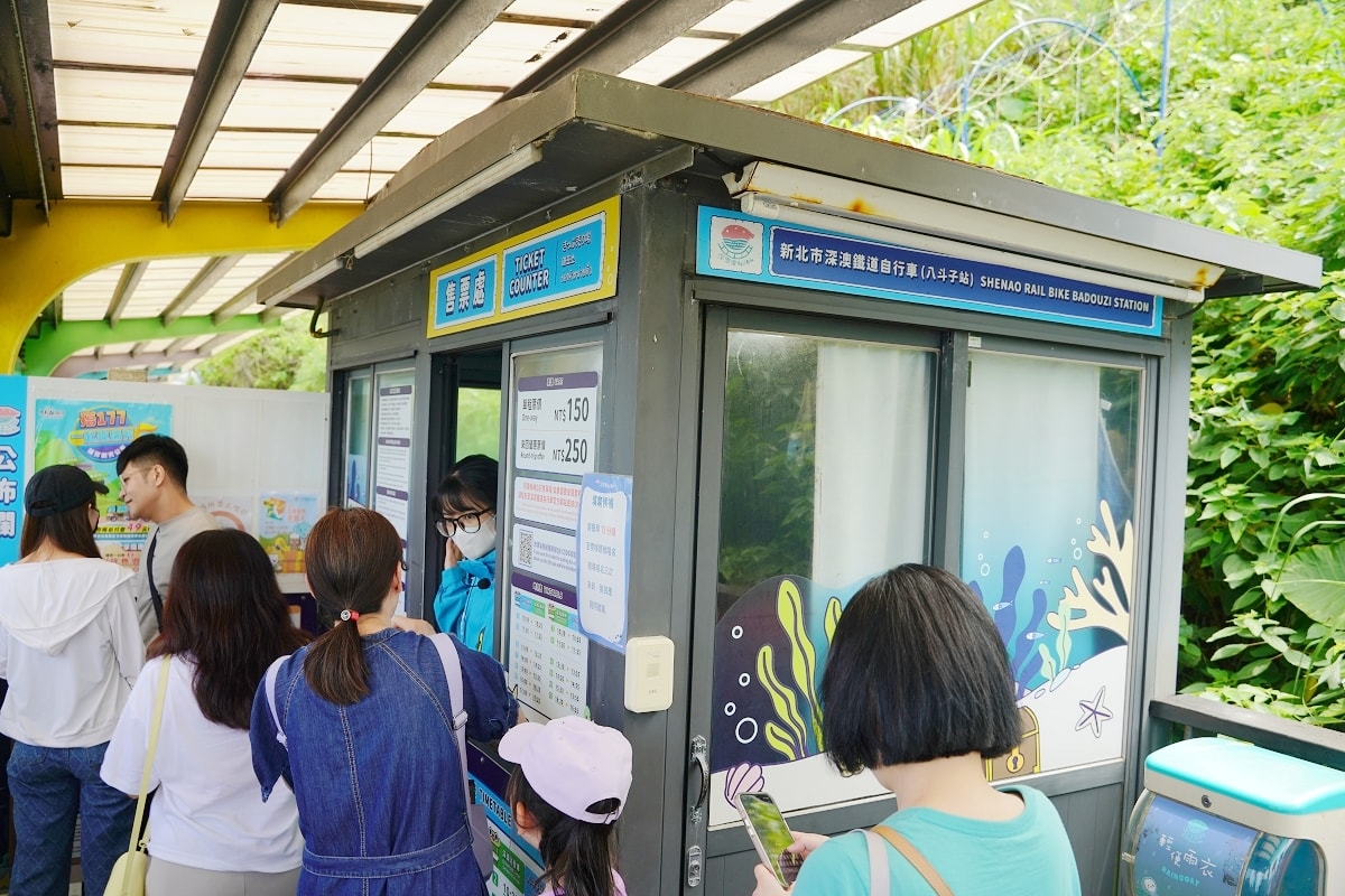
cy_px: 448
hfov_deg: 65.5
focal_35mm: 28
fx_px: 1046
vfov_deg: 46.4
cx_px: 672
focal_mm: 28
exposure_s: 1/80
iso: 100
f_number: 4.5
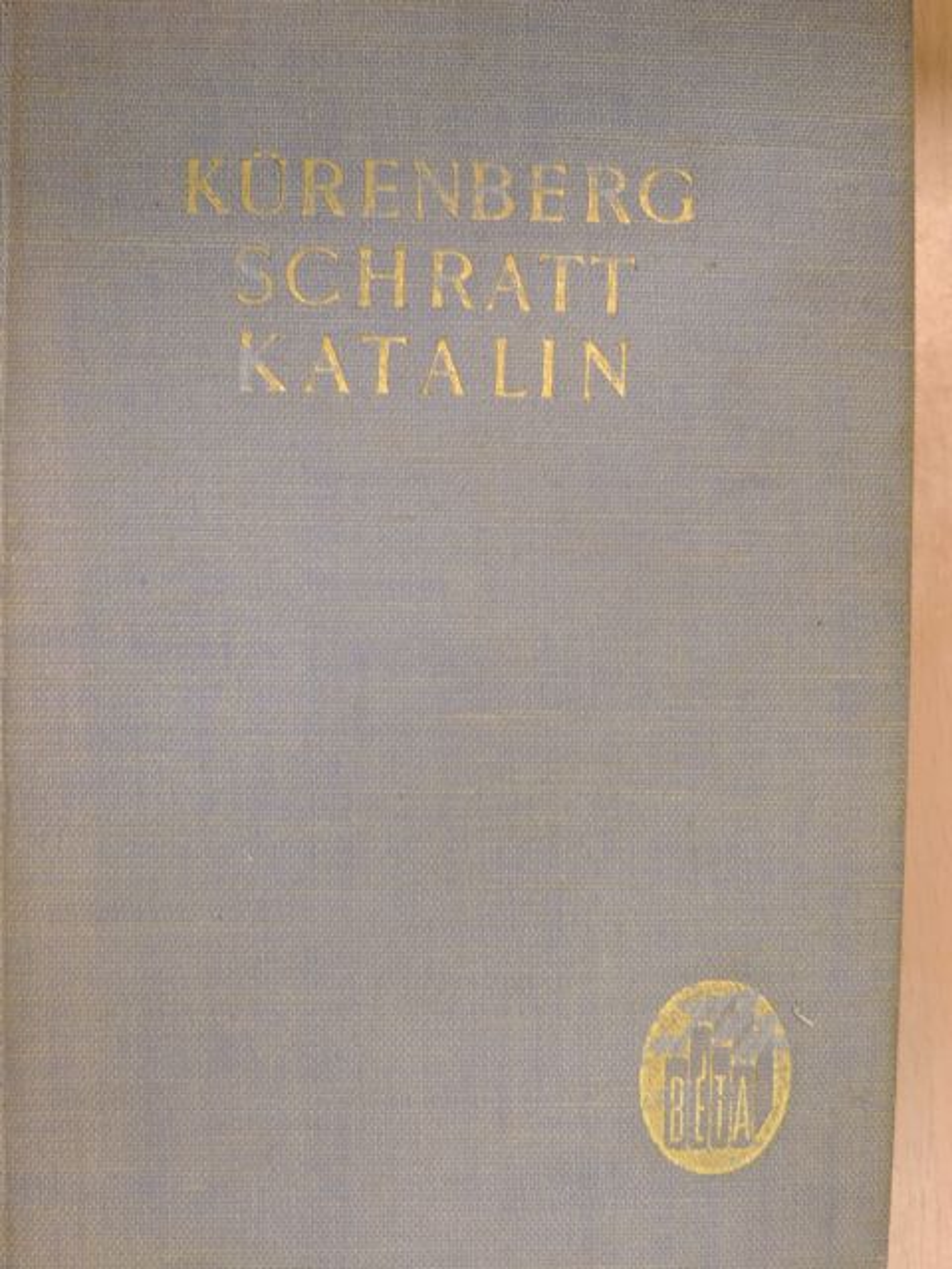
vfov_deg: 34.9
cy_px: 634
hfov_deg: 26.6
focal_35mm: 55
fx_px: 2017
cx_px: 476
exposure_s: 1/25
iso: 400
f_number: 3.7
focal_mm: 9.8
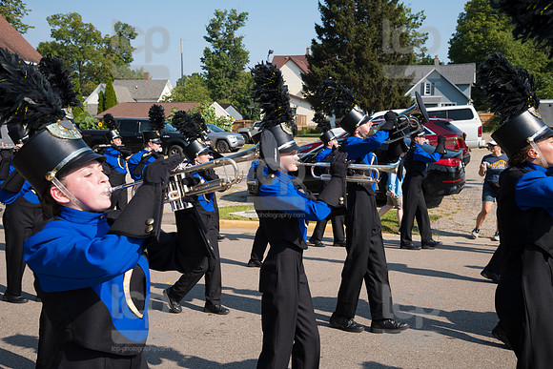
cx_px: 276
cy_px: 184
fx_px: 584
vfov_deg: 35.1
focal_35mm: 38
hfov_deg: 50.7
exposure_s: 1/800
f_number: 6.3
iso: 320
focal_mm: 38
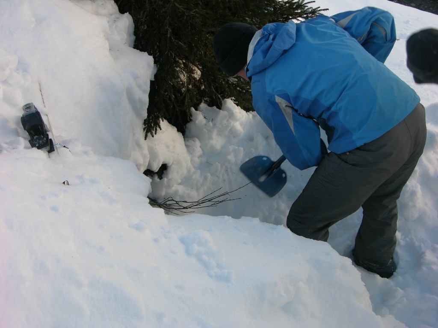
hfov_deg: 35.5
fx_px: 683
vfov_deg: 27.0
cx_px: 219
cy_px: 164
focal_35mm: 54
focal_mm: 13.7
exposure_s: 1/160
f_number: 3.9
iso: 50
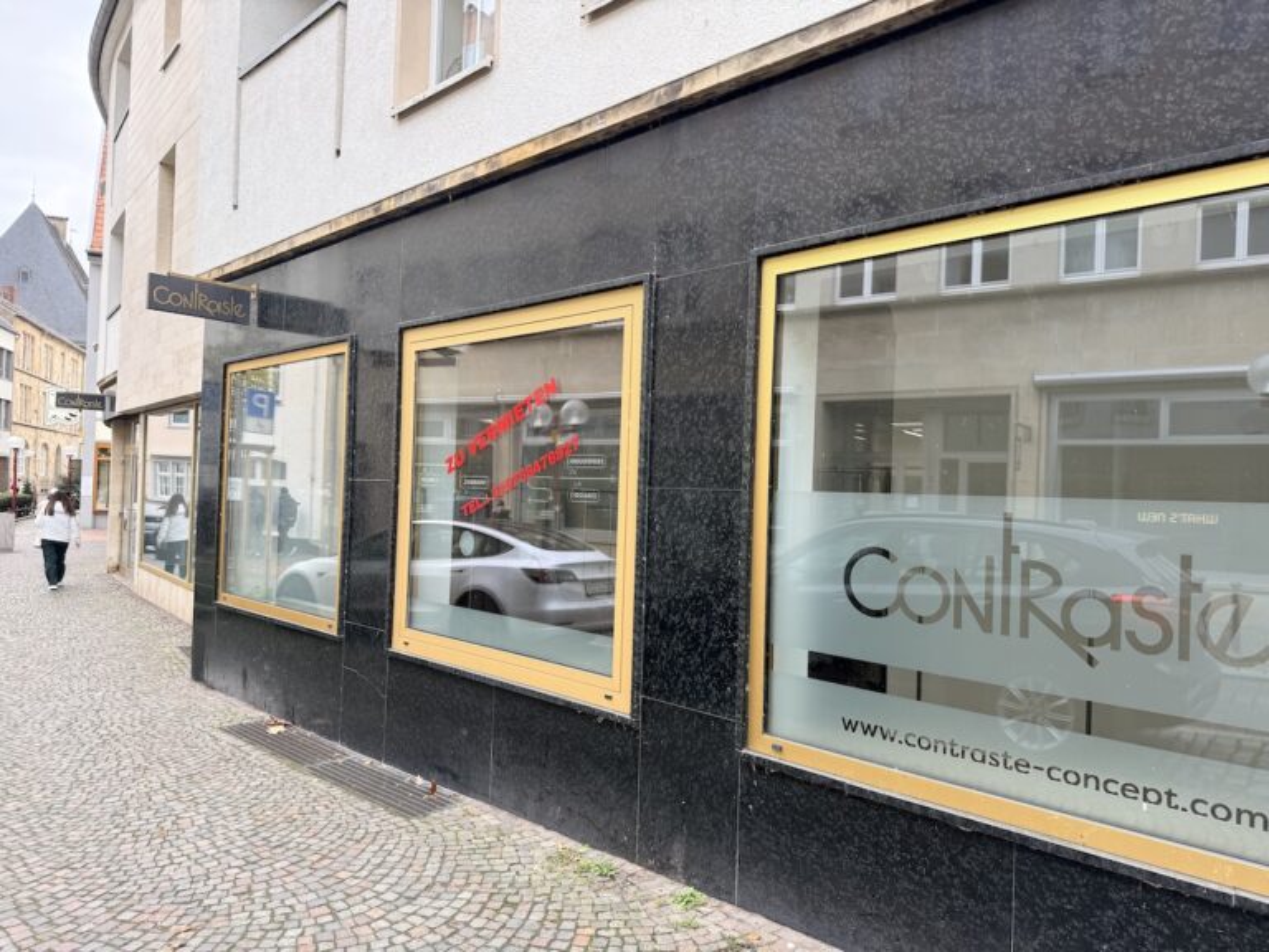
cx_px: 634
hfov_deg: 71.6
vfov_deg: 56.8
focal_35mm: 24
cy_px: 476
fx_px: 880
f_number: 1.78
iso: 64
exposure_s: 1/137
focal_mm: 6.76
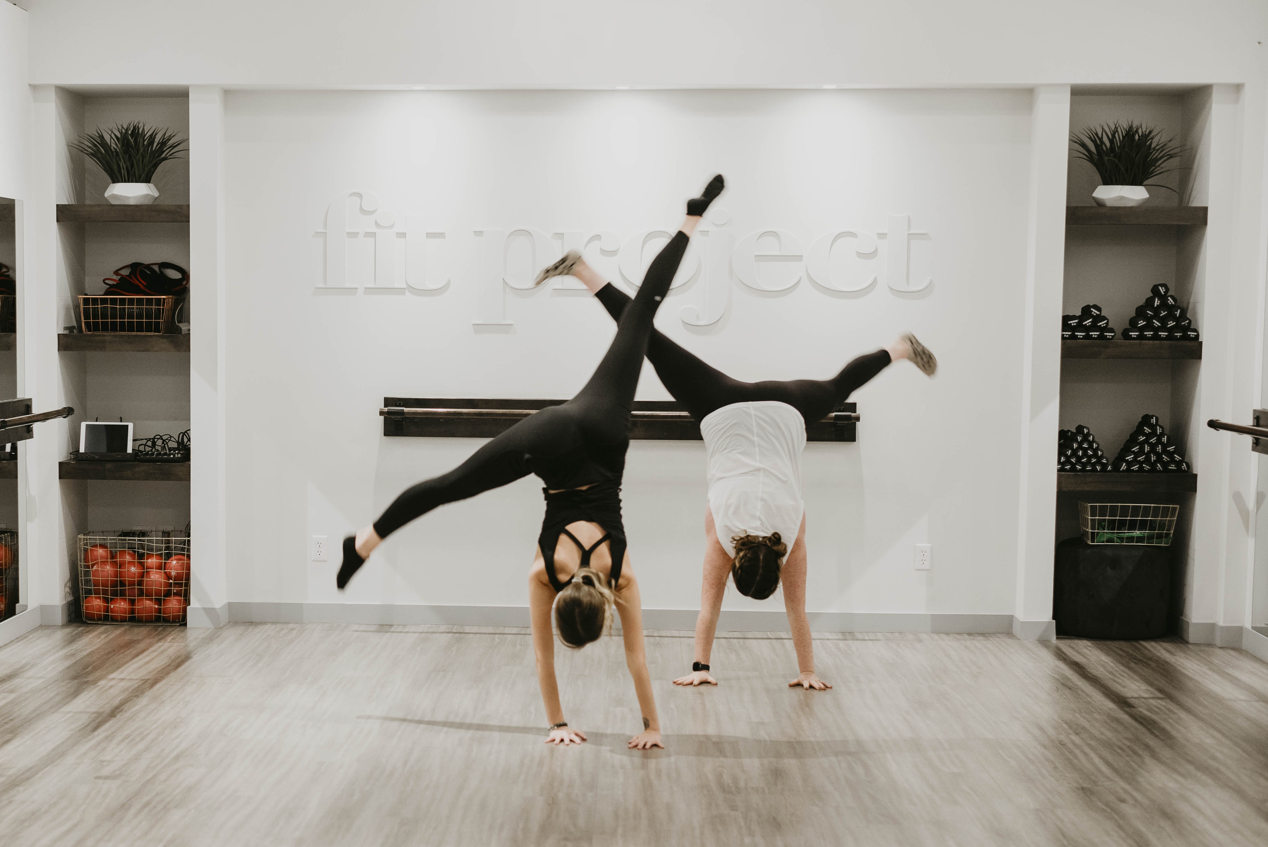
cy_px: 552
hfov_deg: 30.1
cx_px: 444
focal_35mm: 67
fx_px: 2346
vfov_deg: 20.4
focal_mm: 50
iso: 400
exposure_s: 1/200
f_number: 2.8
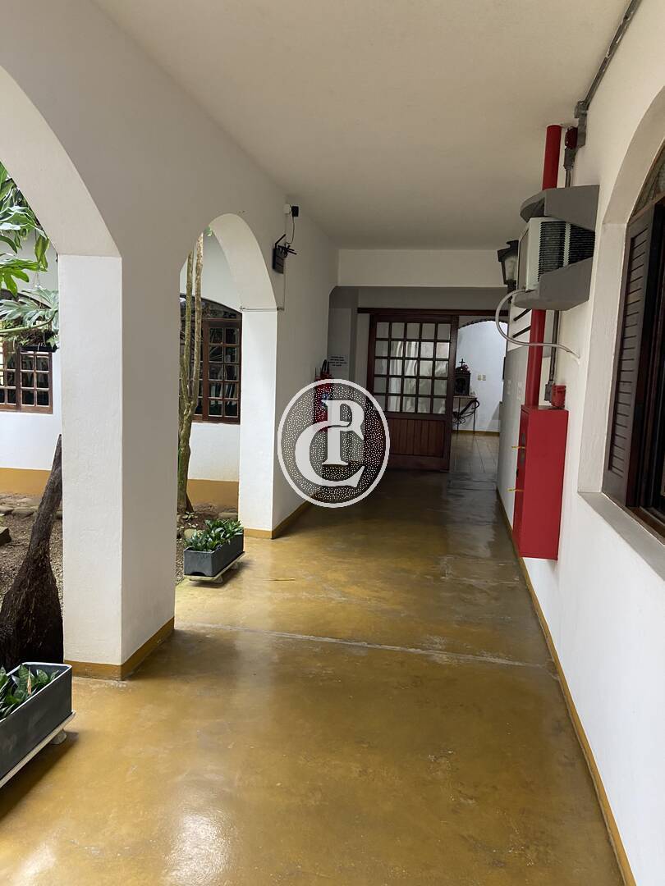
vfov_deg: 67.3
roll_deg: -2.5
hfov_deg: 53.1
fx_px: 666
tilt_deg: -3.8
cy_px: 443
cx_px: 332
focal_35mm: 26
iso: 125
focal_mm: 4.25
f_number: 1.8
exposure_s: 1/65
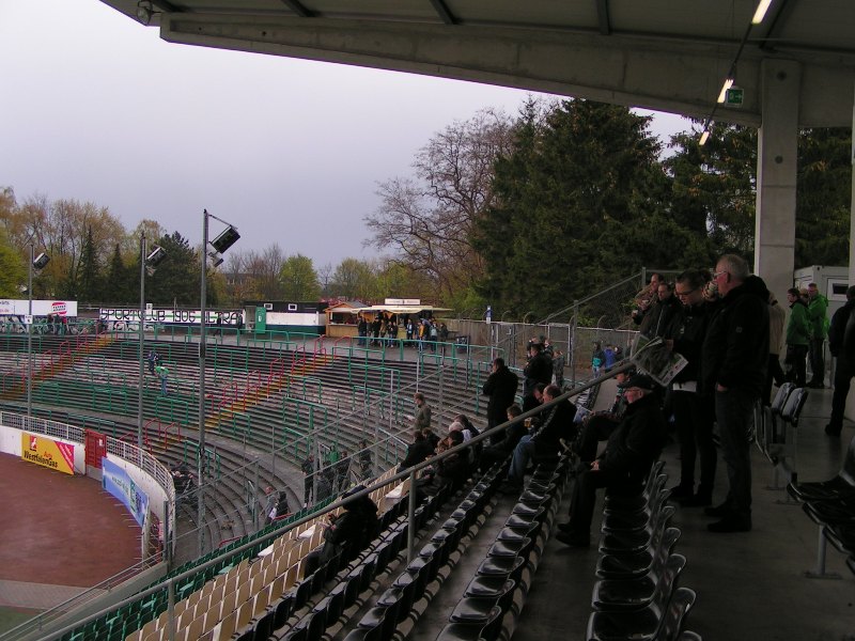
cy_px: 320
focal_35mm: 38
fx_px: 939
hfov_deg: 49.0
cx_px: 428
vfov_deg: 37.7
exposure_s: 1/500
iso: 50
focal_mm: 5.8
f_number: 2.8
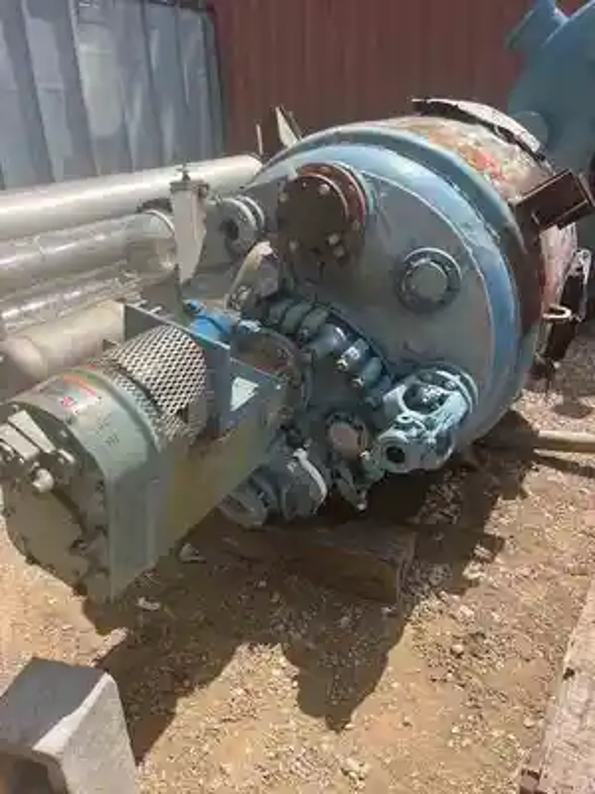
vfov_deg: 67.3
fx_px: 596
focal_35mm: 26
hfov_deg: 53.1
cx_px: 298
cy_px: 397
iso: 50
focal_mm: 5.1
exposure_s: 1/2179
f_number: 1.6
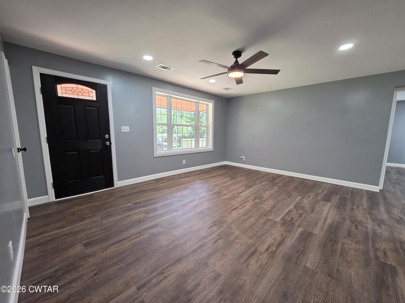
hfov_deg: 106.2
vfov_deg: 89.9
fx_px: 152
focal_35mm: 13
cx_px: 202
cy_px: 152
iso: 160
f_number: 1.9
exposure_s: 1/120
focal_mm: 2.2
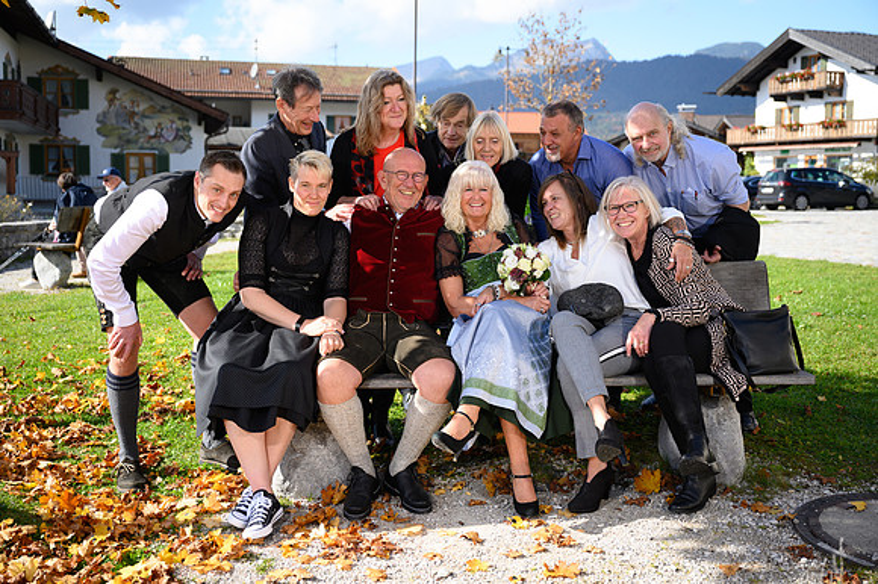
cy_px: 292
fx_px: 951
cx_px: 439
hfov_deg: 49.6
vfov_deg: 34.2
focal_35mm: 39
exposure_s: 1/640
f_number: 3.2
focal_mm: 39
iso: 100
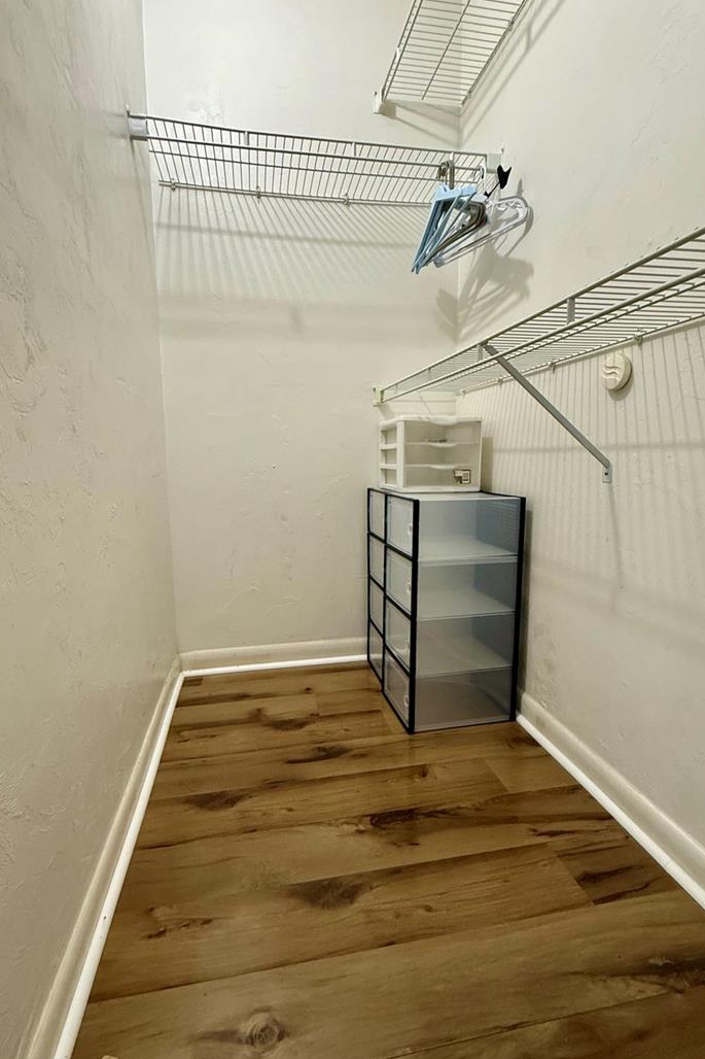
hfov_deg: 70.4
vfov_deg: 93.3
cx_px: 340
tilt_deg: -6.6
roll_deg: -0.4
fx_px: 500
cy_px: 520
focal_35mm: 17
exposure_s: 1/120
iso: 320
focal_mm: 2.22
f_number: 2.2
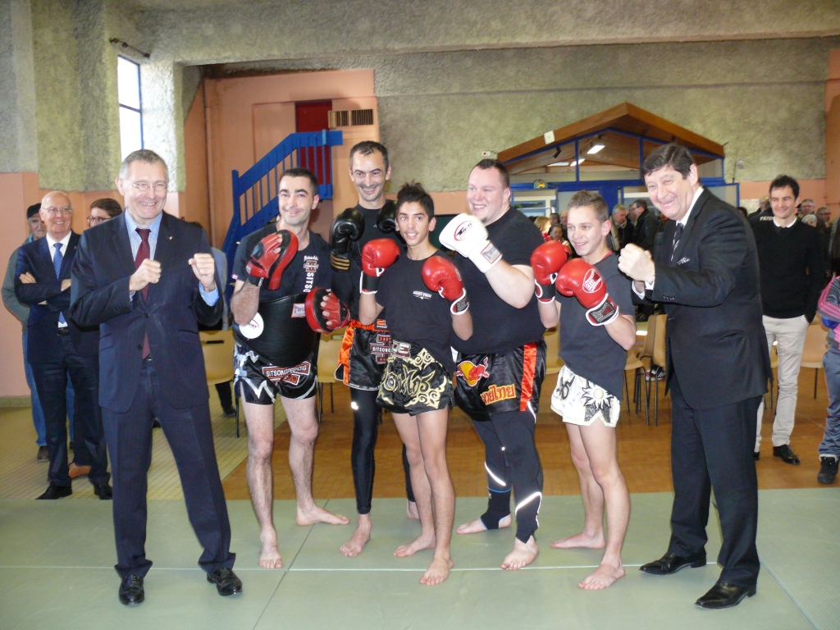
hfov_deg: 52.6
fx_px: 849
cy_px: 315
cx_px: 420
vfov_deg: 40.7
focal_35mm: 35
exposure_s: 1/30
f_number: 2.8
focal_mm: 7.4
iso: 320
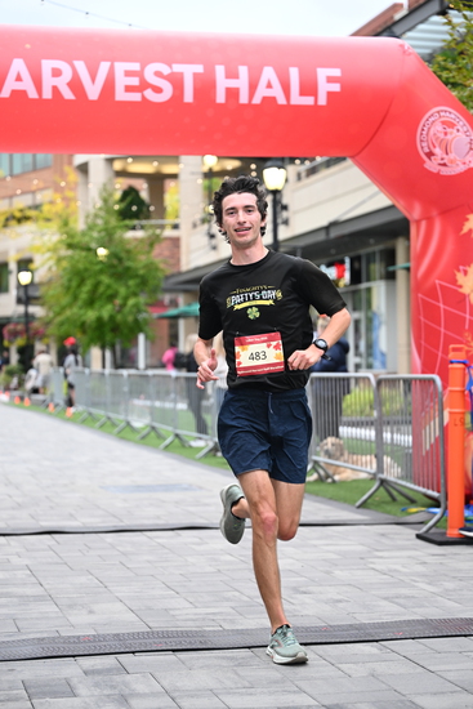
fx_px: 1398
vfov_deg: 28.4
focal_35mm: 71
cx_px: 236
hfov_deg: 19.2
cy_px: 354
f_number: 2.8
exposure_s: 1/1000
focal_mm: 71
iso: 1600
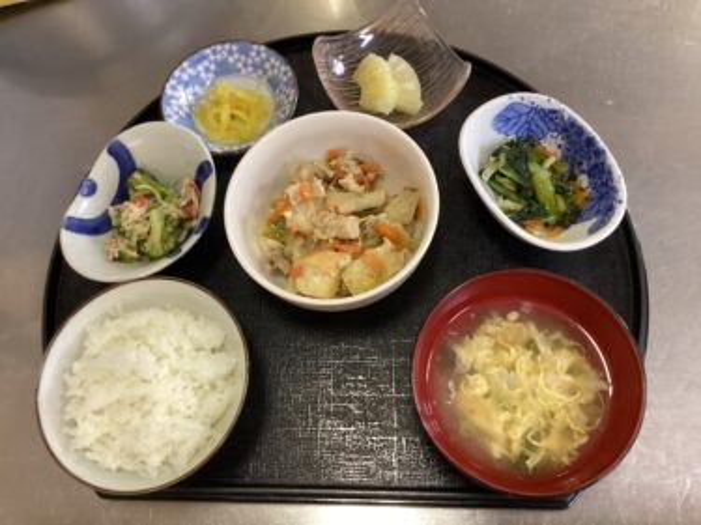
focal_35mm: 31
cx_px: 350
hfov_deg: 58.4
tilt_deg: -68.8
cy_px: 262
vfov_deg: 45.4
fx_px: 628
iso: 320
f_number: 2.4
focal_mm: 3.3
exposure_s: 1/50
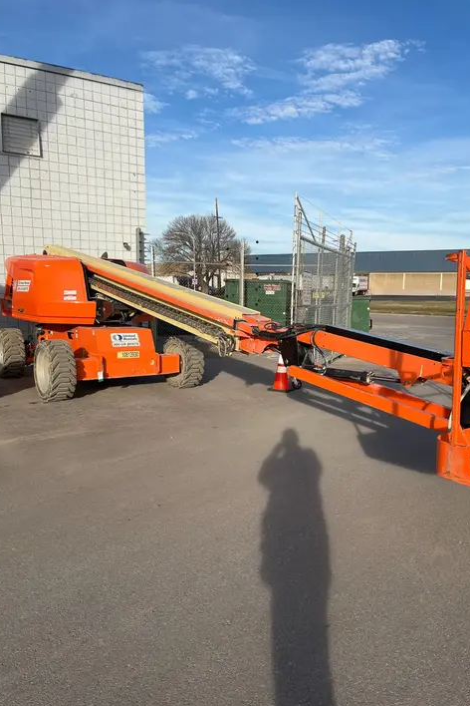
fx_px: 548
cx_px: 246
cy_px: 363
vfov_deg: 65.5
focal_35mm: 28
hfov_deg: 46.4
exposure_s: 1/3215
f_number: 1.6
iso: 50
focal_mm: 5.1
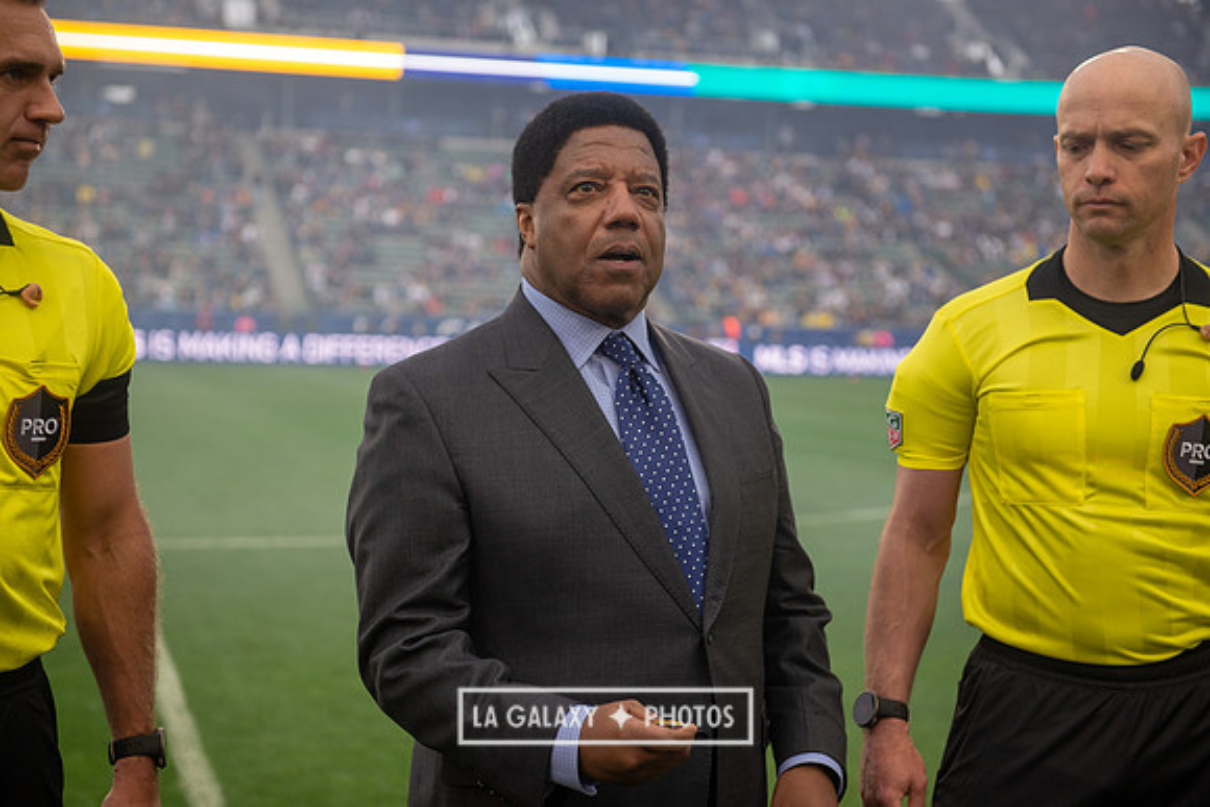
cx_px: 605
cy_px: 404
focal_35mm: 62
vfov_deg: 21.9
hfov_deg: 32.4
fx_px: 2084
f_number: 3.5
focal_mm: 62
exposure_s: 1/640
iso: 500
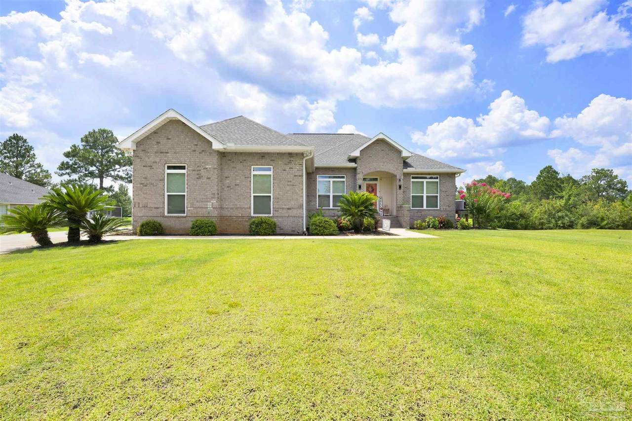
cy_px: 210
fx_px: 290
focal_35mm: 16
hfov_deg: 95.0
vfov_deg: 72.0
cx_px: 316
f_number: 11
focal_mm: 16.5
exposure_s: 1/400
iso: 400
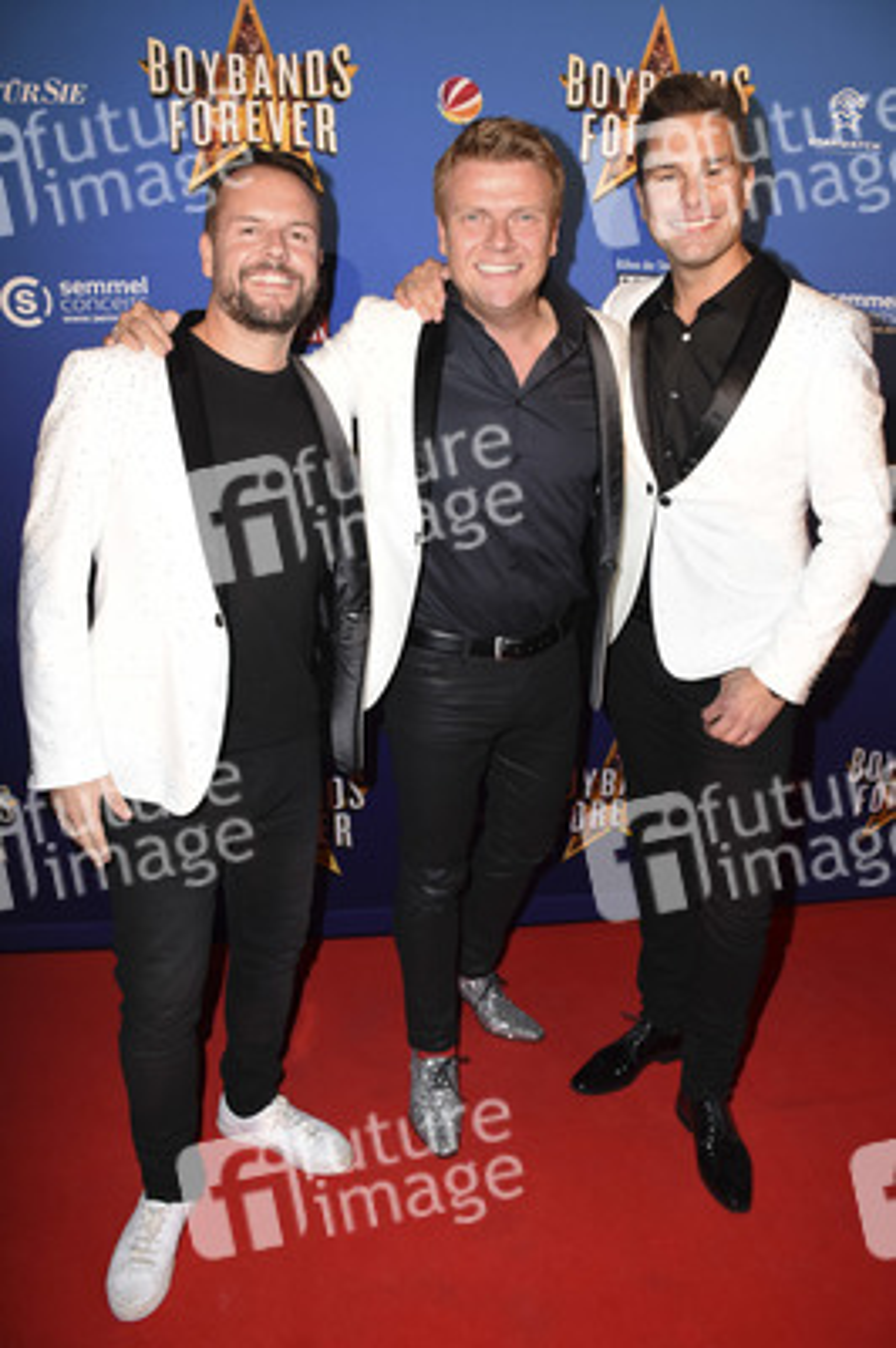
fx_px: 1010
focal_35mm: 27
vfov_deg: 67.4
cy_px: 674
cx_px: 448
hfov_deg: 47.9
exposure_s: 1/160
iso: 640
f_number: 5.6
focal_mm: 18
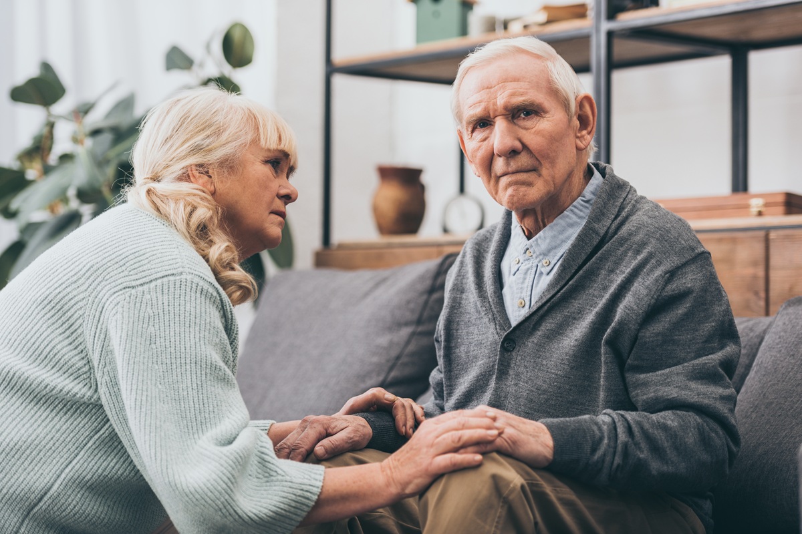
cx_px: 401
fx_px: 2116
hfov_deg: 21.5
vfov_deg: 14.4
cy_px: 267
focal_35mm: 95
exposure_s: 1/200
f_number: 2.8
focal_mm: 95
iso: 100
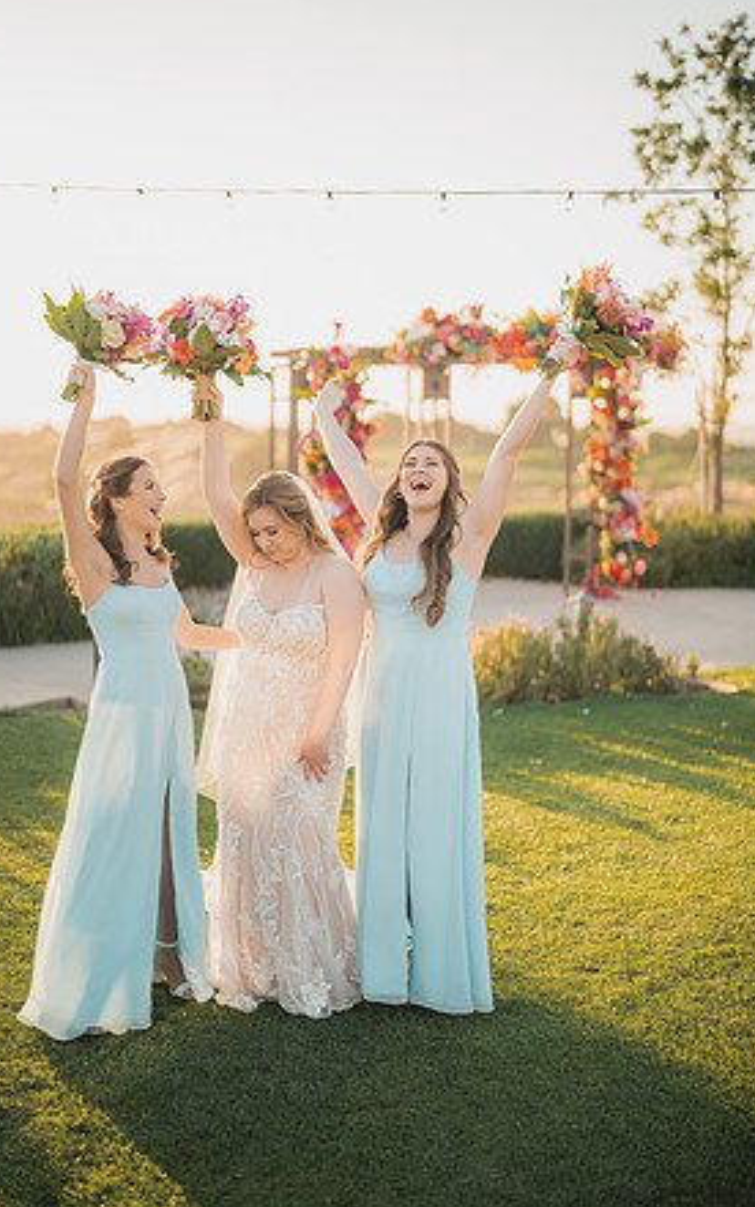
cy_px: 597
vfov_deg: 38.9
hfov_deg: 24.9
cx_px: 372
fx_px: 1710
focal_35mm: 52
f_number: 1.2
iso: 200
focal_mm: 50
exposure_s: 1/3200
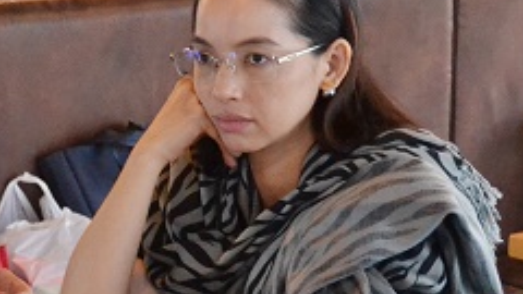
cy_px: 232
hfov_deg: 13.6
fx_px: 2177
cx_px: 131
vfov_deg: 7.7
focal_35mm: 157
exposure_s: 1/60
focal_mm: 30
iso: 3200
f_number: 5
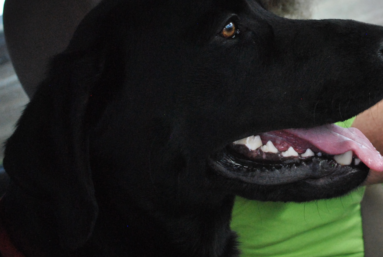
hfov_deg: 38.4
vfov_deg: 26.3
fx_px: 533
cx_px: 295
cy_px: 31
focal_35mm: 50
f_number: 3.5
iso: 800
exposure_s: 1/500
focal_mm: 18
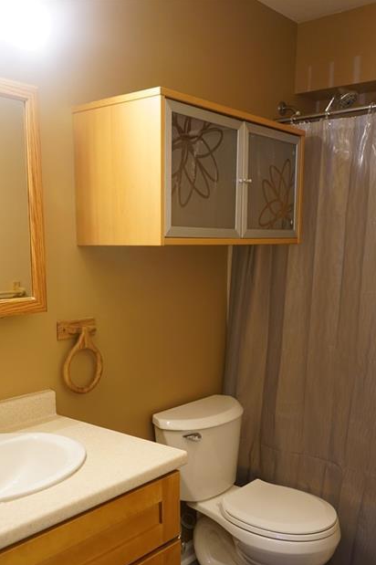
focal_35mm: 36
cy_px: 349
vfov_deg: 52.7
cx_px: 173
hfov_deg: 36.8
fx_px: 565
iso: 2000
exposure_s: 1/160
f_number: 3.5
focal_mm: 29
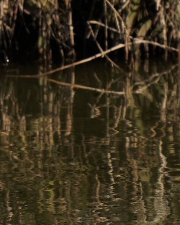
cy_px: 172
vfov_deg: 0.8
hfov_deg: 0.7
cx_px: -37
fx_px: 15273
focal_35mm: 2293
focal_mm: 600
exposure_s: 1/2000
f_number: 6.3
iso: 400
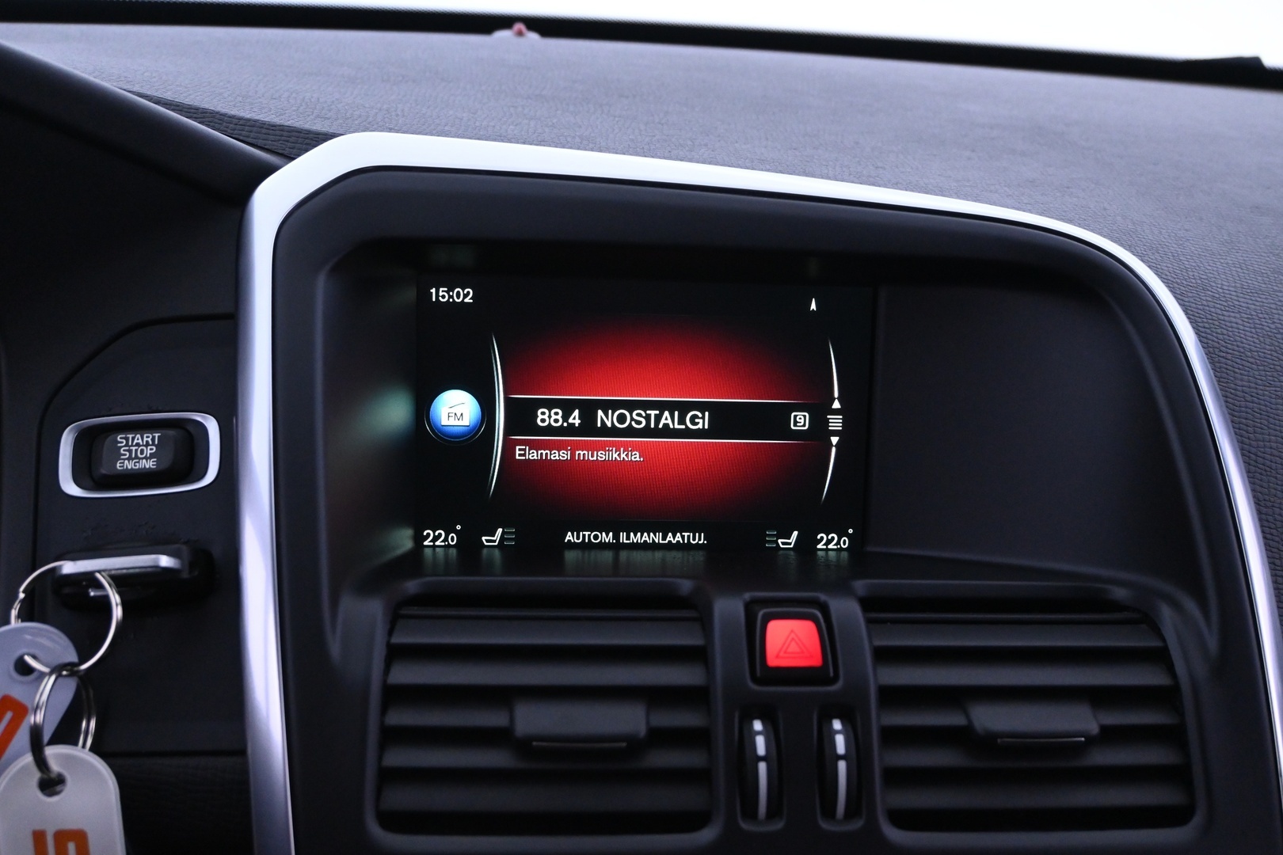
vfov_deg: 39.1
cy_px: 428
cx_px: 642
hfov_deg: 56.1
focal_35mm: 34
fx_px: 1203
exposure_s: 1/40
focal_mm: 22.5
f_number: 4.5
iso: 3200
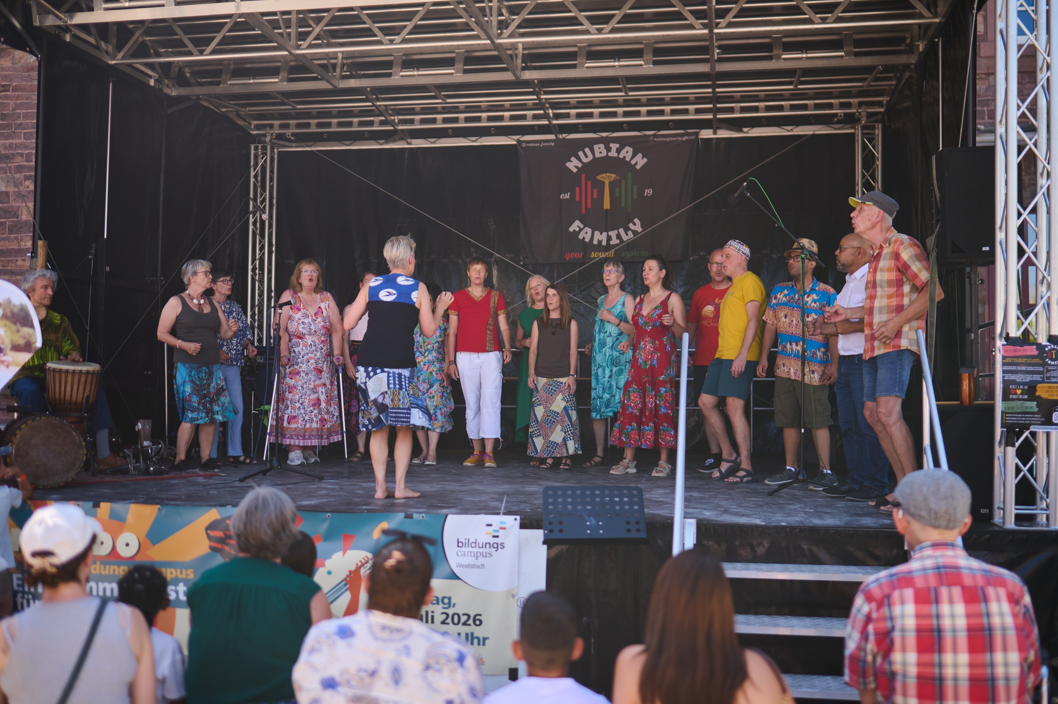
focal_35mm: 35
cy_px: 352
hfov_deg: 54.5
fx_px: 1028
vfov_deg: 37.8
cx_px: 529
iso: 100
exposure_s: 1/1000
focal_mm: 35
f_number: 1.8
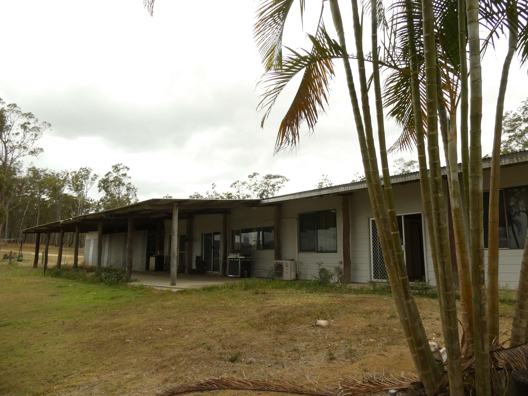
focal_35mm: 24
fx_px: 366
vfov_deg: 56.8
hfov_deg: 71.6
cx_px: 264
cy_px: 198
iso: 80
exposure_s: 1/400
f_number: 3.5
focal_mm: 4.3
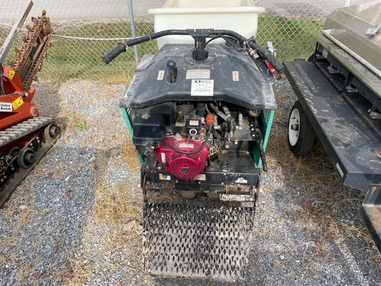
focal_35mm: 26
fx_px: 286
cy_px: 143
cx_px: 190
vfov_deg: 53.1
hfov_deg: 67.3
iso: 32
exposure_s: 1/1114
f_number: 1.6
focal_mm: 4.2
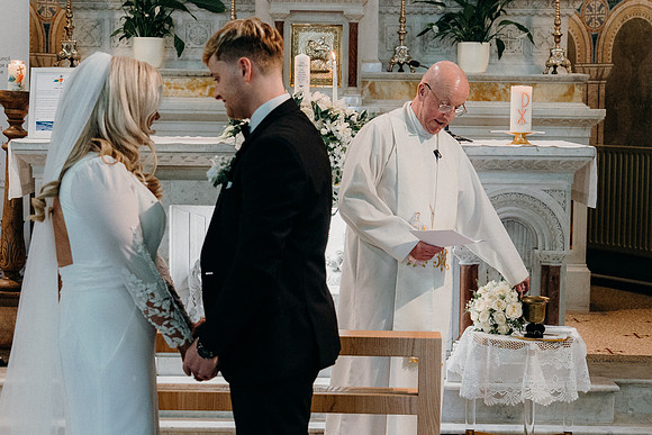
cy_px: 218
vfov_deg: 18.7
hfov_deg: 27.7
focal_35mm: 73
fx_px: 1322
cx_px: 326
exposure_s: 1/160
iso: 3200
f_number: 3.5
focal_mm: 49
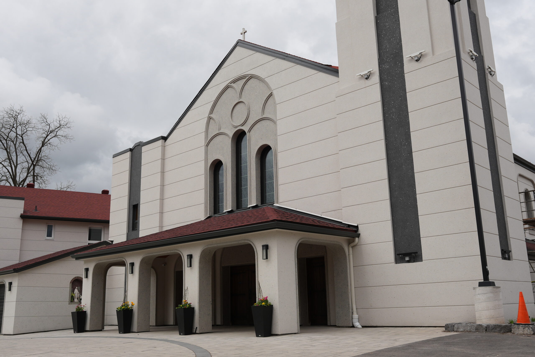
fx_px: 495
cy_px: 178
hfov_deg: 56.8
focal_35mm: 33
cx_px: 268
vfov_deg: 39.6
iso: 100
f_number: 6.3
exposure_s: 1/400
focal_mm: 22.2
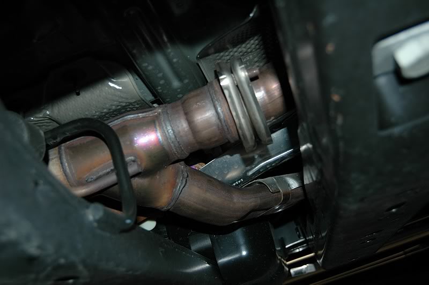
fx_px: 429
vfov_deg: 36.8
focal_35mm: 36
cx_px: 214
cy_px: 142
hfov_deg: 53.2
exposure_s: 1/60
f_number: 4.2
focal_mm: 24
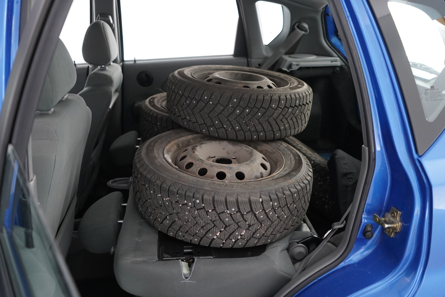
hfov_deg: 65.5
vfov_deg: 46.4
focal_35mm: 28
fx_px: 346
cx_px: 222
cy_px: 148
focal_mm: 28
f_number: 3.5
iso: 2500
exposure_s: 1/40
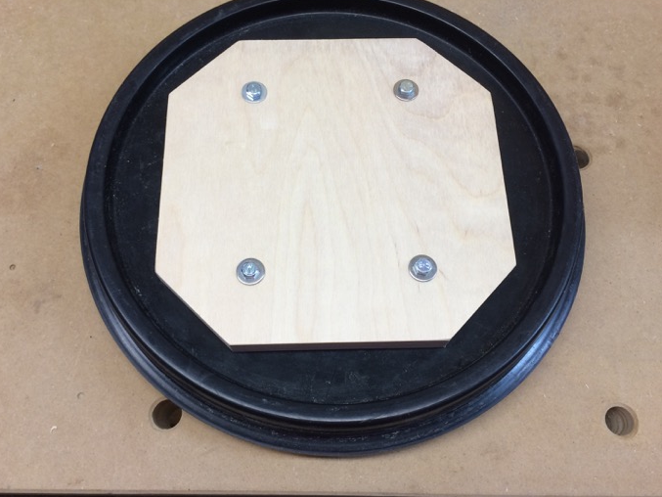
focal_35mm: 30
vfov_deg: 46.8
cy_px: 254
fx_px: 574
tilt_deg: -68.1
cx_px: 322
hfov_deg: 59.9
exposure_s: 1/33
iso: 32
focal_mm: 4.15
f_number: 2.2
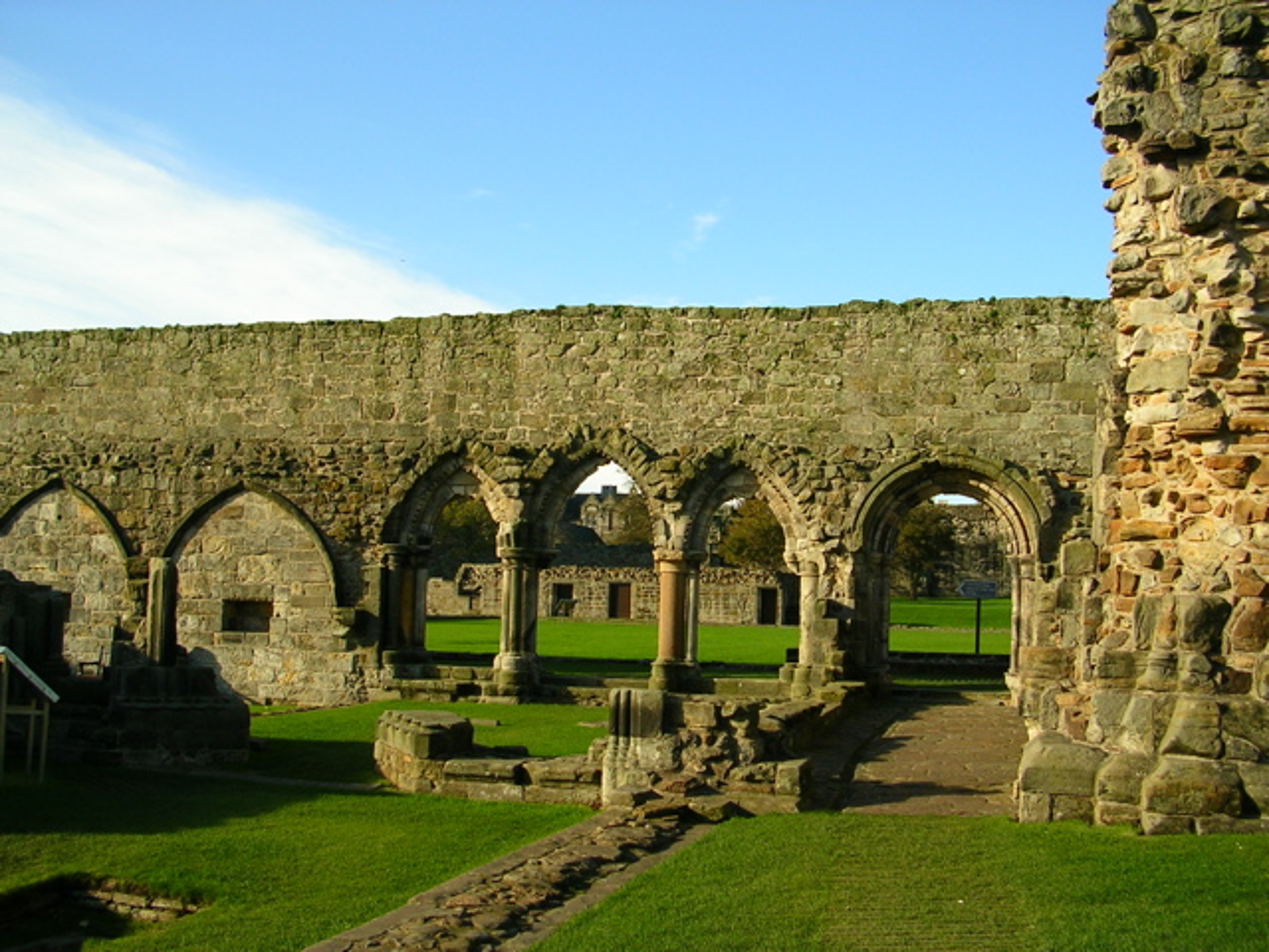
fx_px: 1393
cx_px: 634
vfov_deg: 37.7
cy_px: 476
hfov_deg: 49.0
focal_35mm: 38
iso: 50
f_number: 2.8
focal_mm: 5.8
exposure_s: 1/478
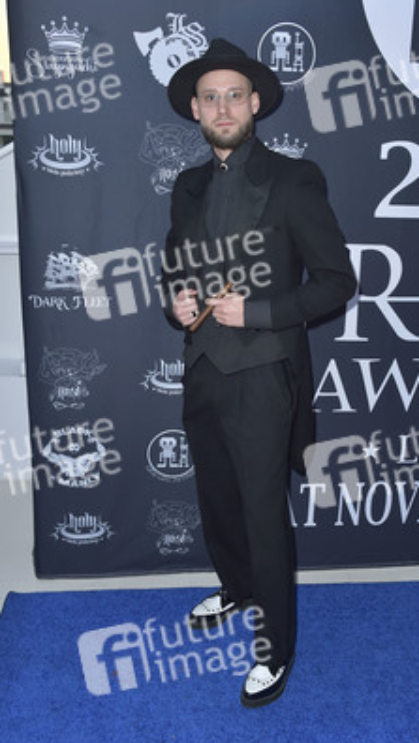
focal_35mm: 36
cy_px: 370
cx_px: 230
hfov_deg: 32.8
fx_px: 710
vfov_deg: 55.3
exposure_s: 1/250
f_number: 6.3
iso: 400
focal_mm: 34
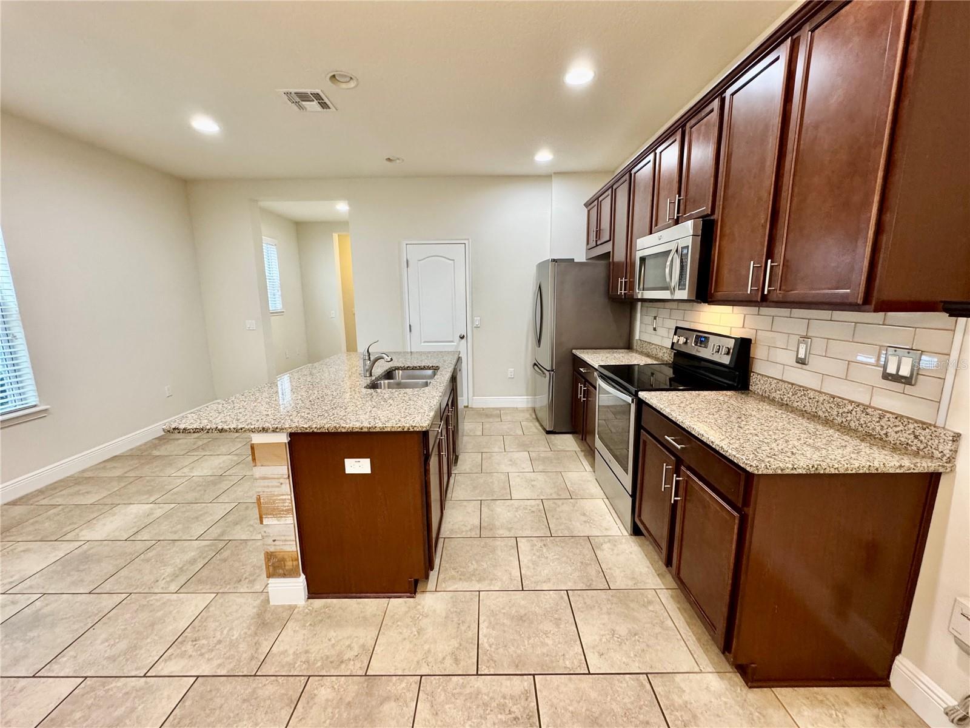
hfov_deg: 102.1
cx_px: 485
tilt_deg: -10.3
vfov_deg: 85.7
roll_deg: +1.0
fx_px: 392
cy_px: 364
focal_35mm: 14
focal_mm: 2.22
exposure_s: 1/60
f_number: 2.2
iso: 250
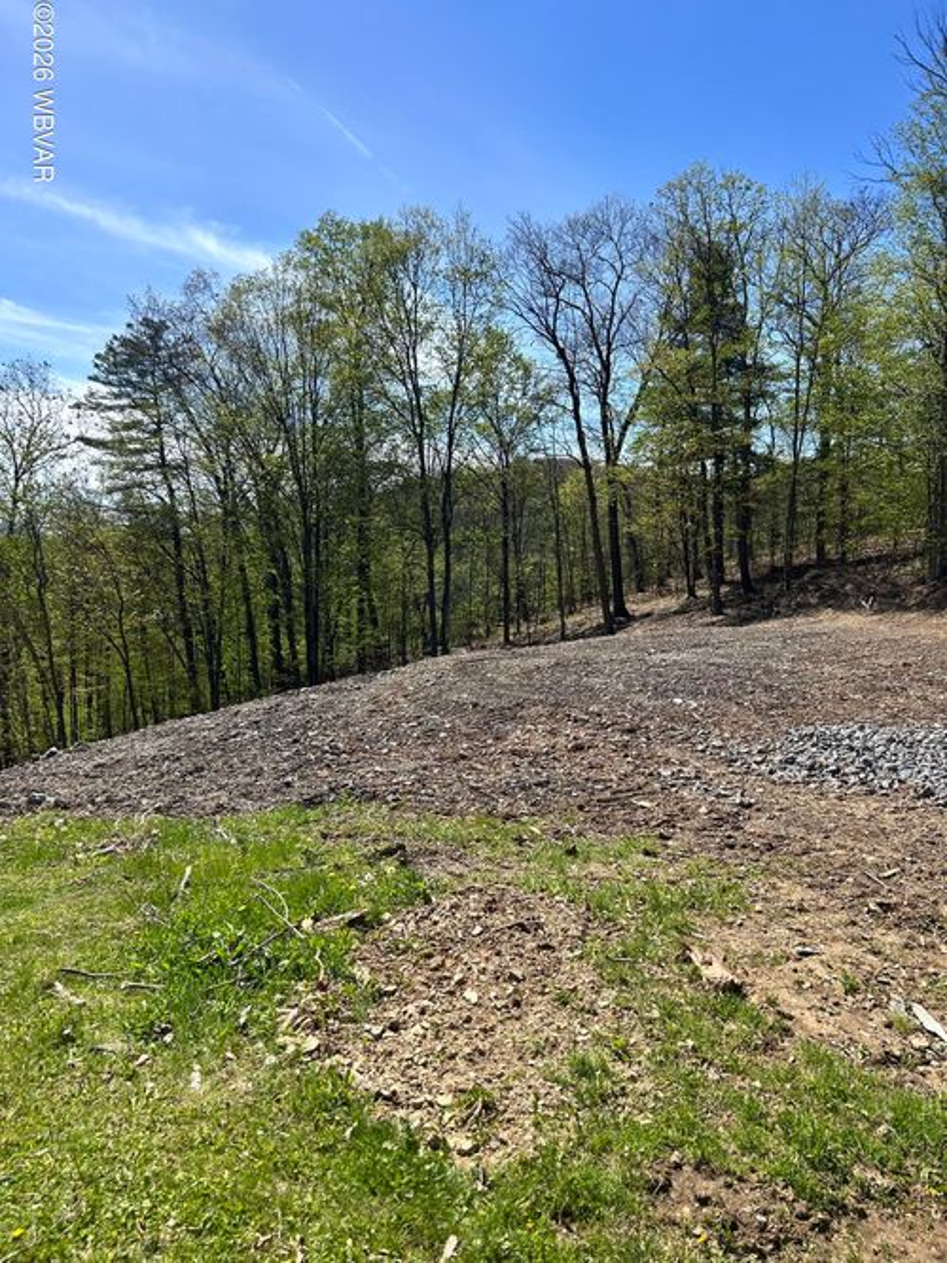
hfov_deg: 53.0
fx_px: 949
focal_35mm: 26
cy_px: 632
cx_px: 474
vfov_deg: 67.3
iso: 50
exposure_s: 1/3077
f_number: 1.5
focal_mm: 5.7
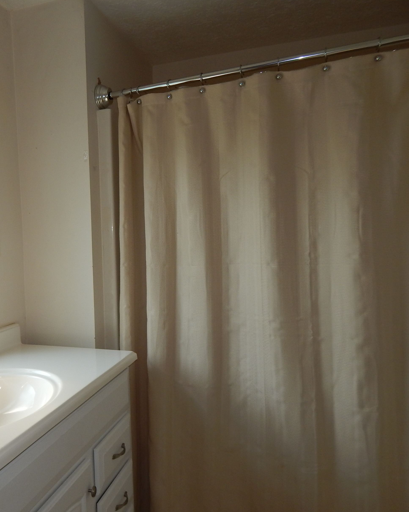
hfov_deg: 47.7
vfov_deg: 60.4
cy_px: 257
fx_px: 439
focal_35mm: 29
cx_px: 91
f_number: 3
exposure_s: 1/60
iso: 125
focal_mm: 4
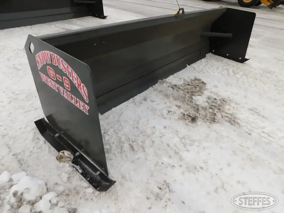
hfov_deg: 73.9
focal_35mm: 23
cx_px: 142
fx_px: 189
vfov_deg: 58.9
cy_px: 106
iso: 125
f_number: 3
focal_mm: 4
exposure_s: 1/400
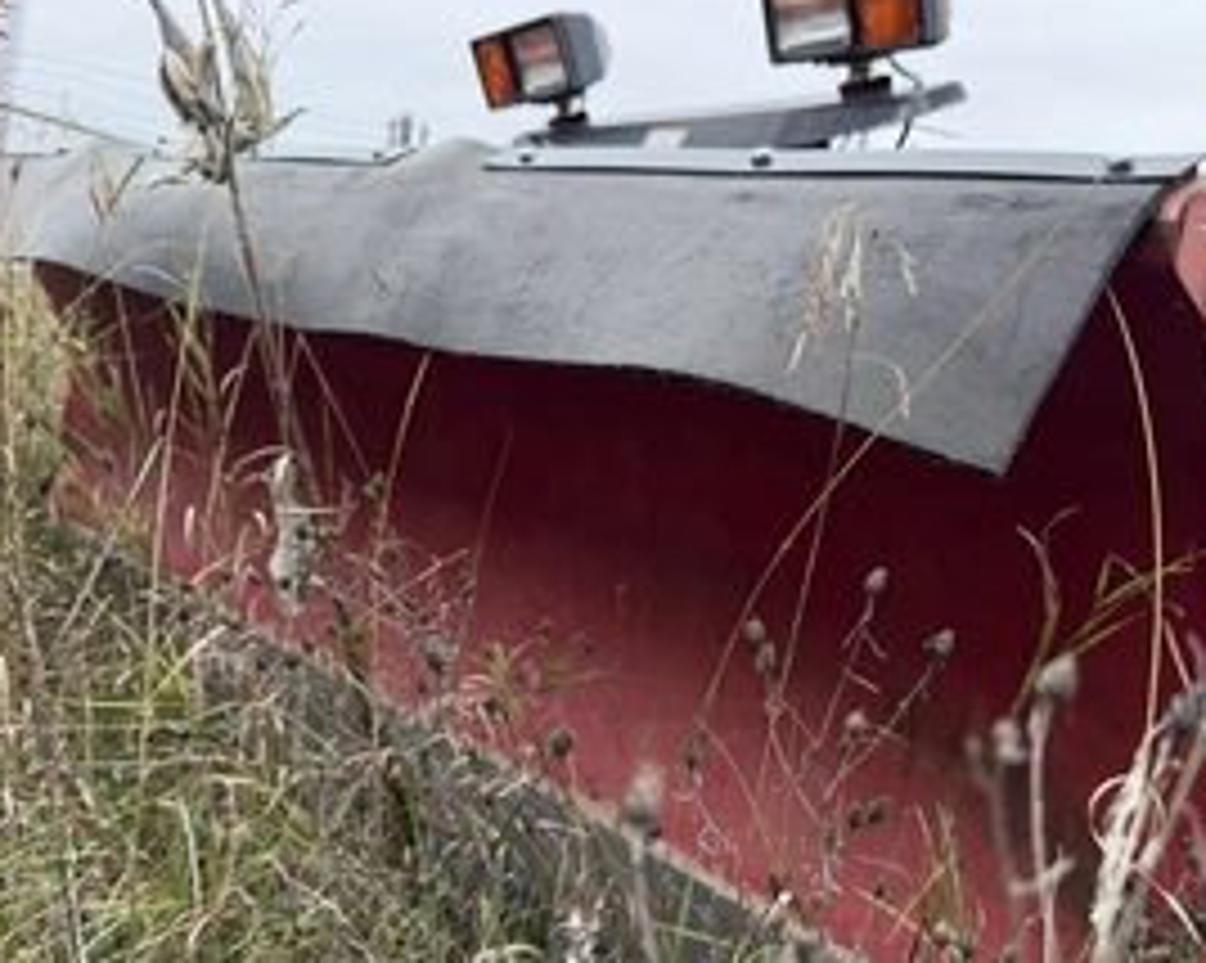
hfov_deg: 51.2
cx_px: 729
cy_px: 576
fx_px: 1248
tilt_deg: -9.0
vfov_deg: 42.0
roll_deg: -3.8
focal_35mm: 35
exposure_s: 1/414
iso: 100
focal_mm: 6.76
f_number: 1.78
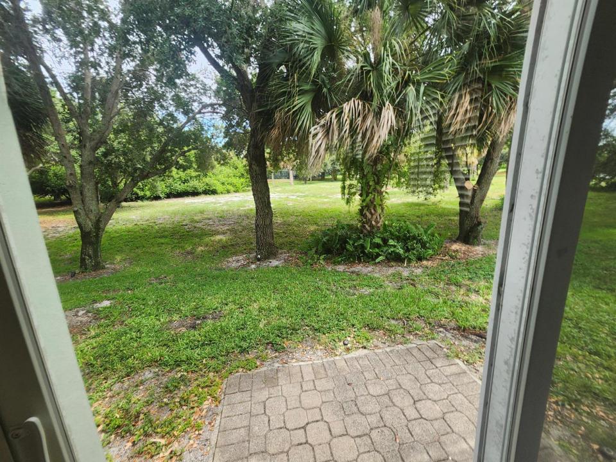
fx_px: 231
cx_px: 308
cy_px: 231
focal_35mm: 13
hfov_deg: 106.2
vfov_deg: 89.9
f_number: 2.2
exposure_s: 1/265
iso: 40
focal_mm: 1.74
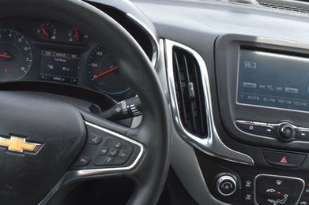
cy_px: 108
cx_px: 121
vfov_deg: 25.0
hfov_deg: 36.7
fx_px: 463
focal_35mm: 54
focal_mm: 22
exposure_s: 1/125
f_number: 9
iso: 400
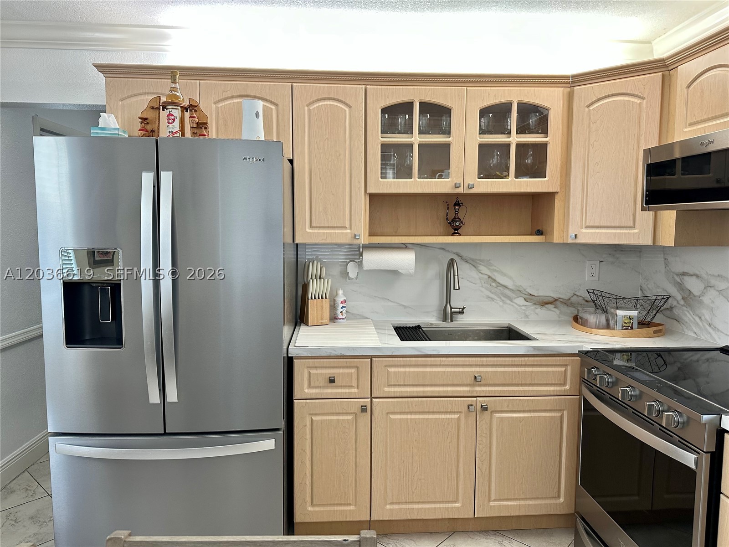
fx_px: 505
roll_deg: -0.2
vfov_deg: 56.8
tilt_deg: -6.3
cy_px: 274
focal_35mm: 24
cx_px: 364
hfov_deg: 71.6
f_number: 1.78
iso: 160
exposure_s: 1/120
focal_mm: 6.86
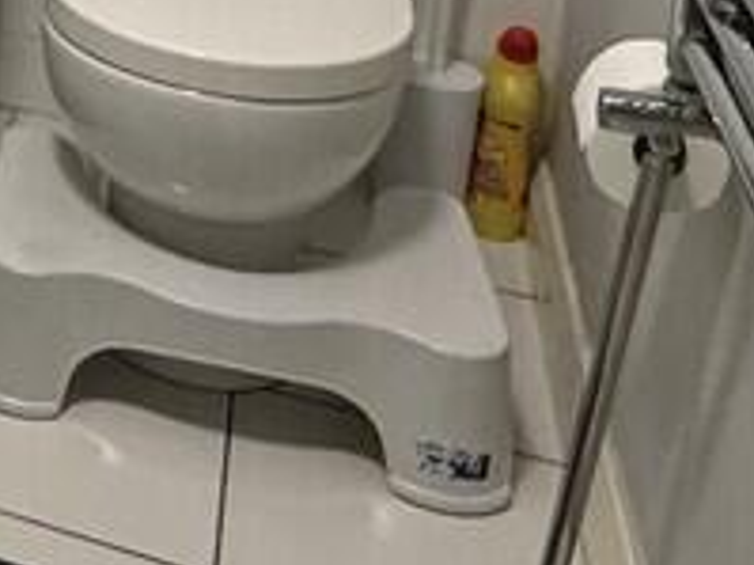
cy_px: -273
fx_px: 1567
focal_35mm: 72
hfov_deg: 20.4
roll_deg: +2.8
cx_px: -553
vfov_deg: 18.2
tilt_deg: -13.5
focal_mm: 2.22
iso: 400
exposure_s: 1/50
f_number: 2.2
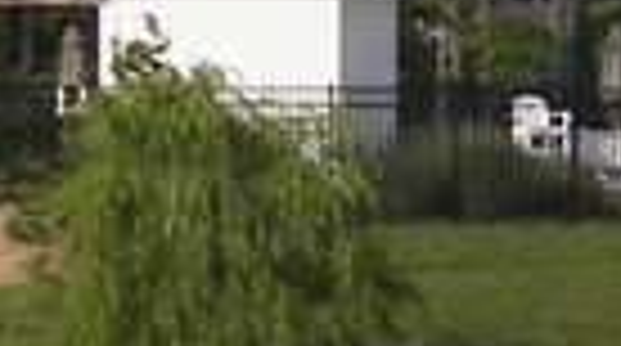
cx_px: 1431
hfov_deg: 3.0
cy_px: -288
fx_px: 11718
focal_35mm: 713
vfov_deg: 1.7
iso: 64
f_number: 4
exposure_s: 1/640
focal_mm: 14.5
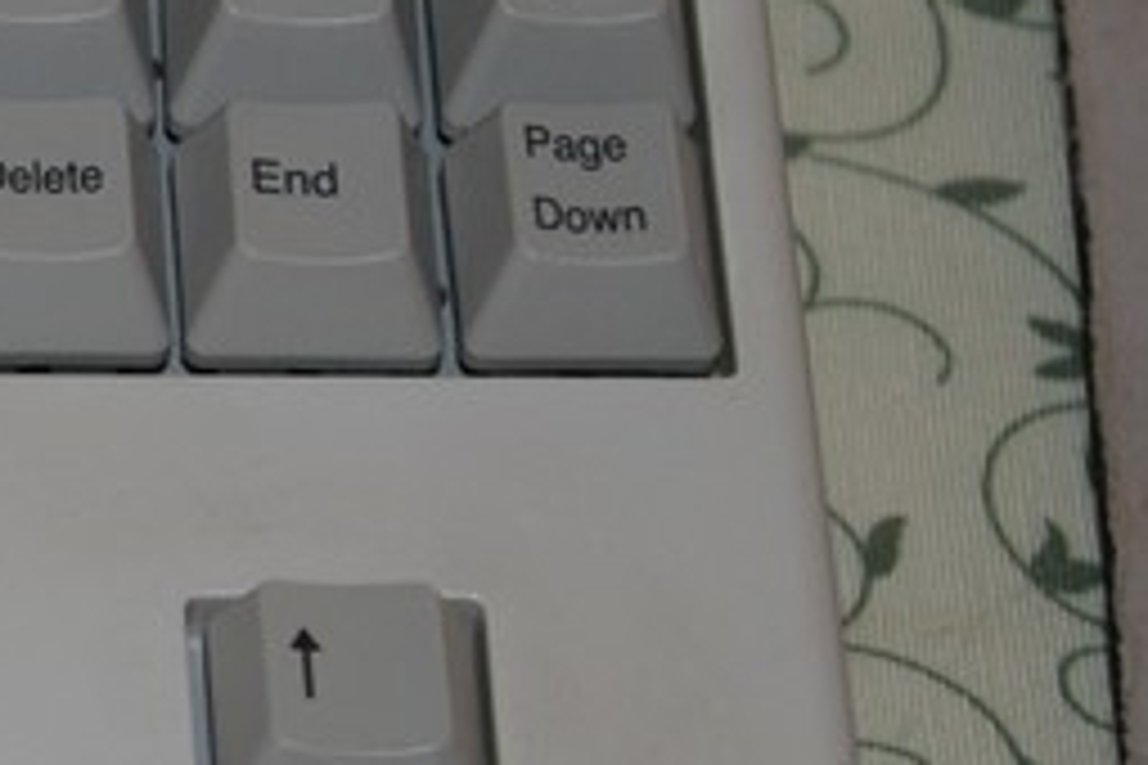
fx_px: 7685
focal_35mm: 241
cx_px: -891
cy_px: 106
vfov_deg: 5.7
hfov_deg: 8.2
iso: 200
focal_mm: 40
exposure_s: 1/60
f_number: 5.6
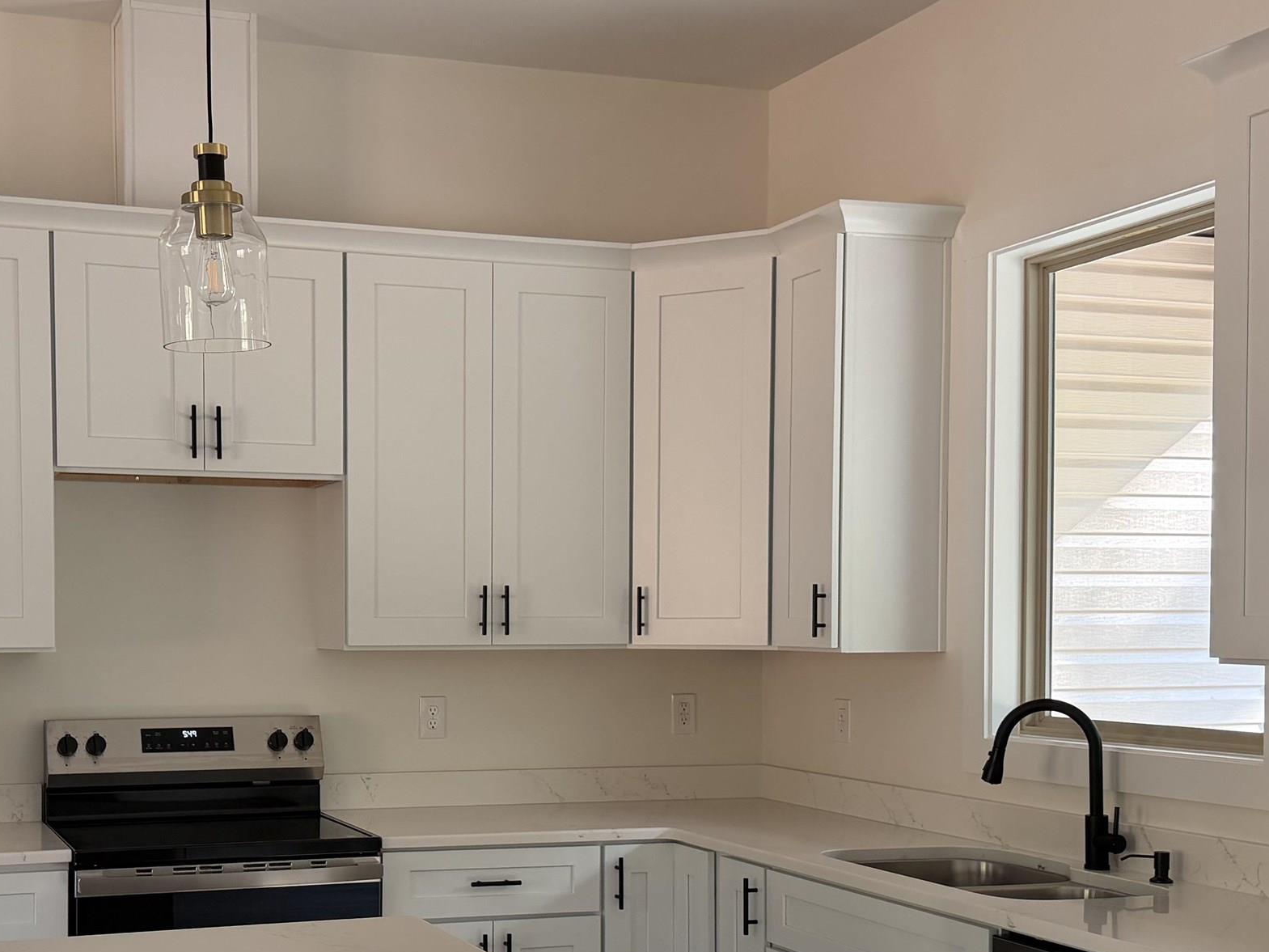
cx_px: 405
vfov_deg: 30.6
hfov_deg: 39.9
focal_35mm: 47
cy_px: 660
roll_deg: +0.2
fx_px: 1723
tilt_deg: -0.9
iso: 200
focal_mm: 6.76
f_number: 1.78
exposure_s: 1/132
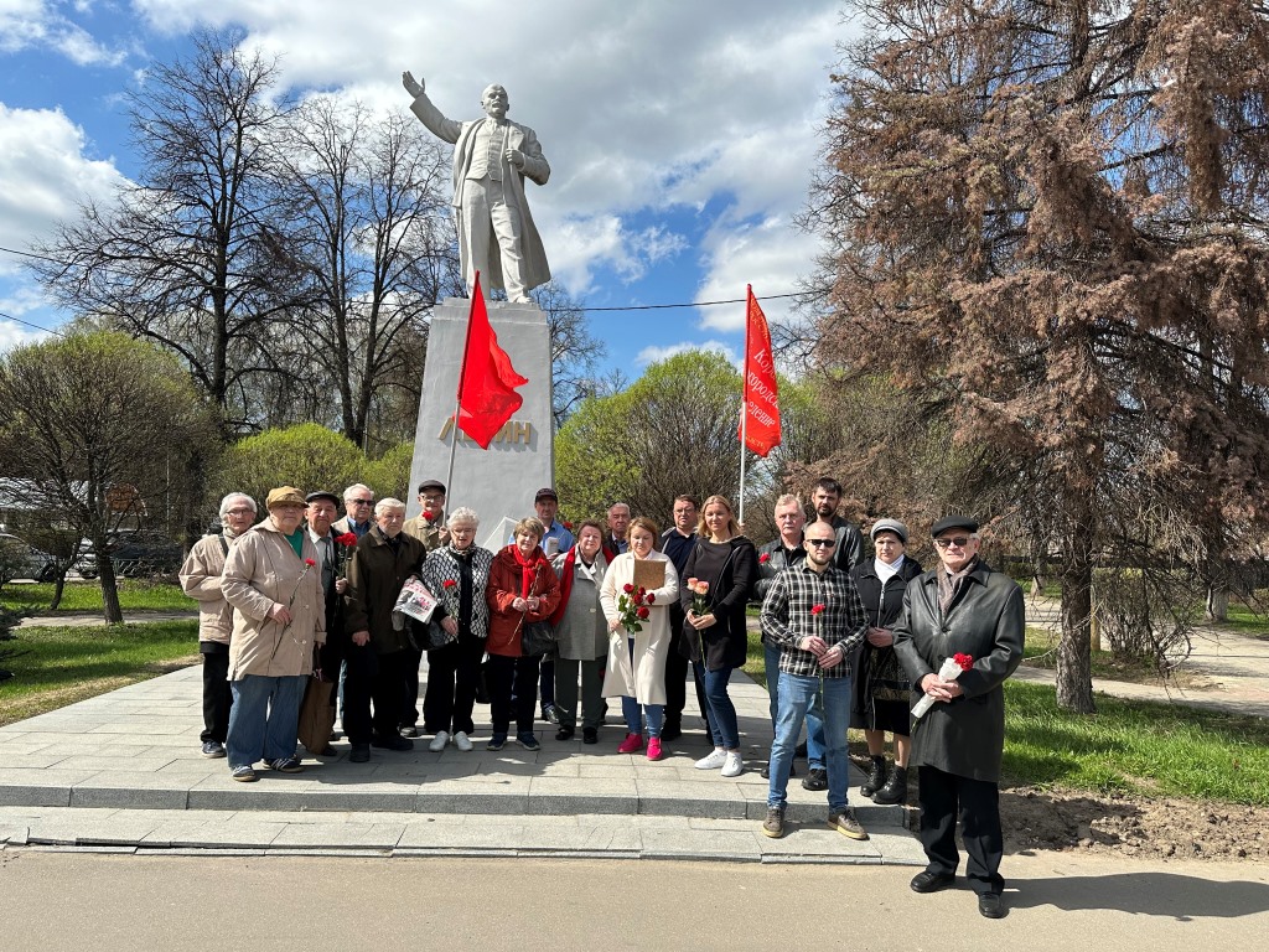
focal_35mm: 24
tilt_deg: +5.5
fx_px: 880
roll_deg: -2.1
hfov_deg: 71.6
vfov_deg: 56.8
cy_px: 476
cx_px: 634
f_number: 1.78
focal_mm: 6.86
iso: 80
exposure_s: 1/4184
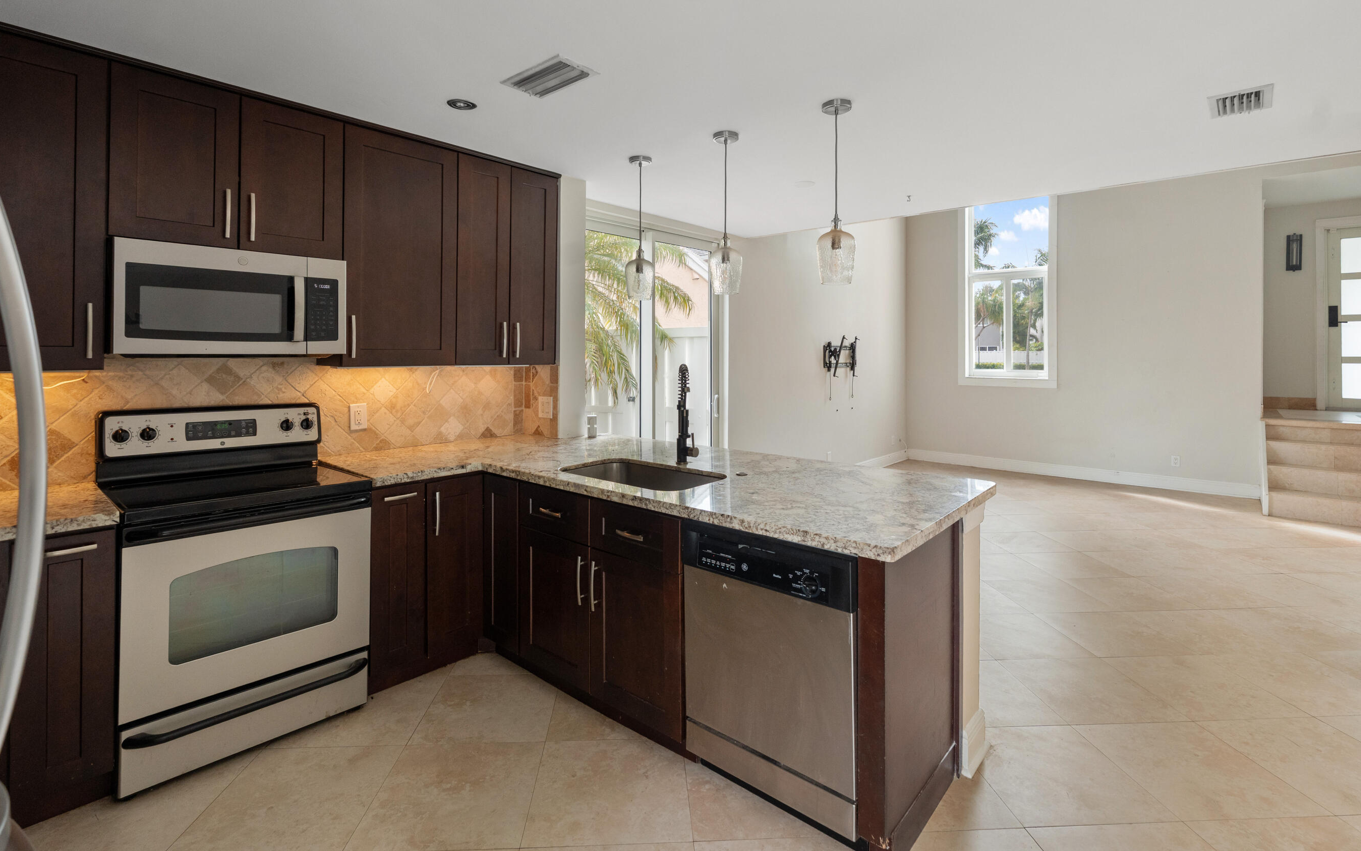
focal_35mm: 16
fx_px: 593
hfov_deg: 97.8
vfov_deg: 71.0
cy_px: 374
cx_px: 671
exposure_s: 1/125
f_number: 5.6
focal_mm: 14
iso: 3200
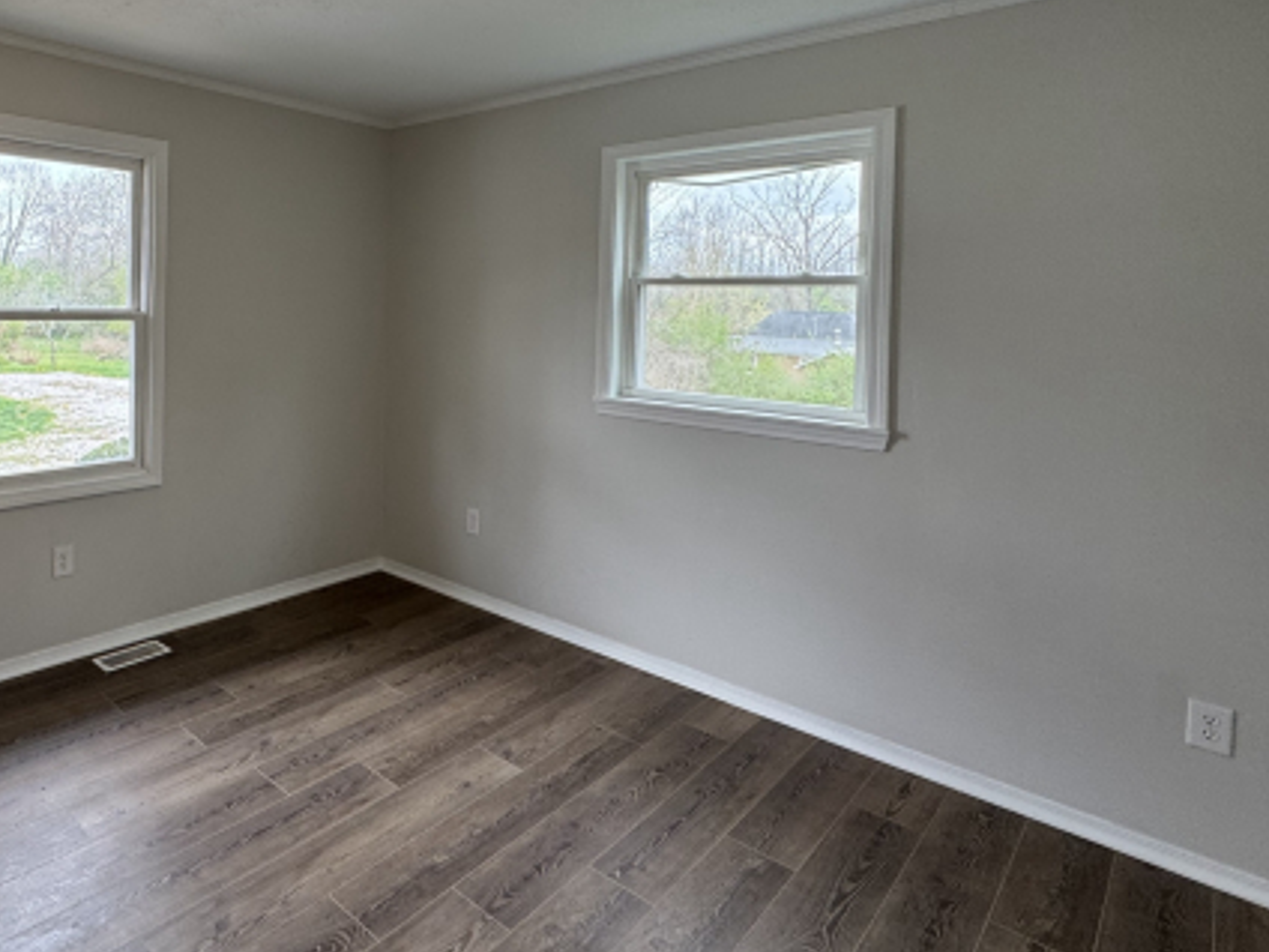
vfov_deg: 59.6
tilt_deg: -1.2
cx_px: 352
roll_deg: -1.3
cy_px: 311
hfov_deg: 72.2
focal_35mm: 22
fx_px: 807
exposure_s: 1/120
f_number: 2.2
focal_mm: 2.22
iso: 100
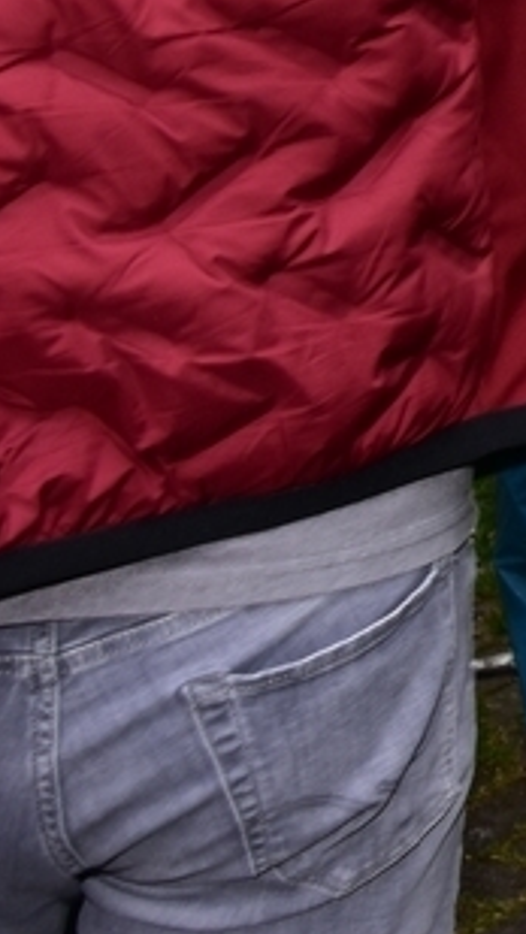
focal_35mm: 169
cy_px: -349
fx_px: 4187
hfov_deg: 6.4
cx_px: 1759
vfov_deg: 12.3
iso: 360
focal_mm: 26
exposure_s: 1/60
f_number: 5
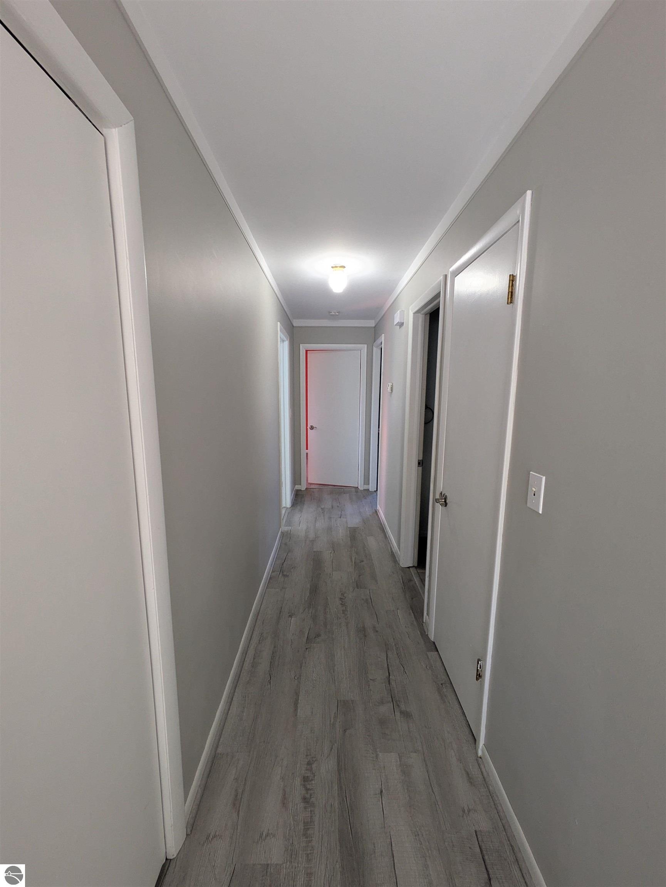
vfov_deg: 102.1
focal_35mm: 14
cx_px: 333
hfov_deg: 85.7
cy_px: 444
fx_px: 359
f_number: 2.2
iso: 148
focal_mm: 1.83
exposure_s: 1/40
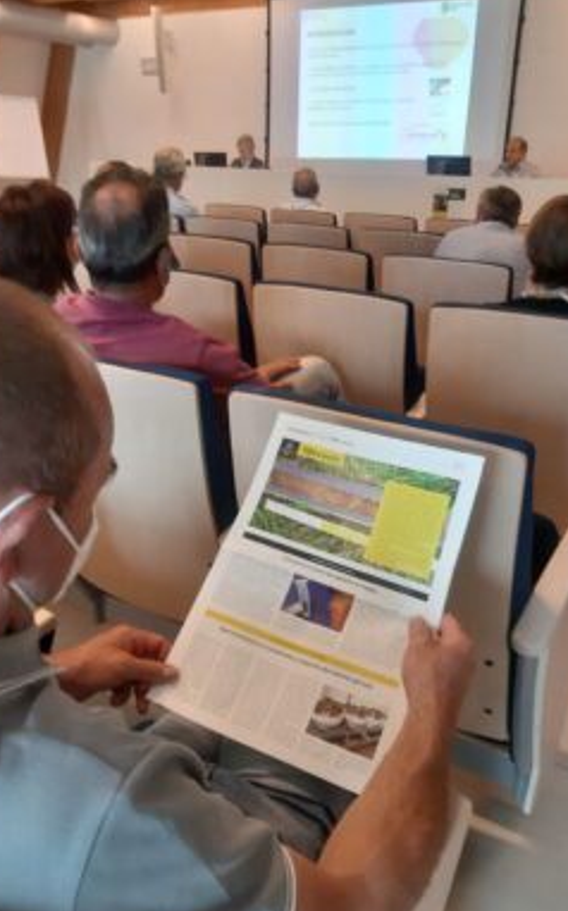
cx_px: 284
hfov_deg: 41.7
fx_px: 745
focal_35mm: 30
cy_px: 458
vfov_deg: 62.9
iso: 250
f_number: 1.7
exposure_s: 1/50
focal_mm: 3.93
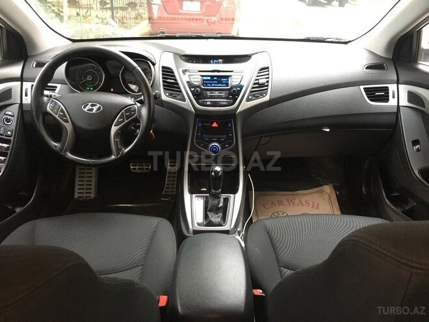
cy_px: 161
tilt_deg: -27.0
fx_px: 359
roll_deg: -4.6
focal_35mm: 29
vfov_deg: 48.2
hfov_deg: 61.7
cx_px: 214
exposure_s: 1/25
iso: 200
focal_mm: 4.15
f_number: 2.2
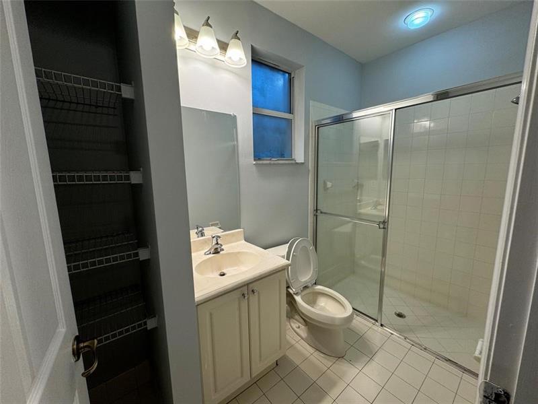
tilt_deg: -9.5
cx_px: 269
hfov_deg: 102.1
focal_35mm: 14
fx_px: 218
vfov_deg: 85.7
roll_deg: +1.3
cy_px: 202
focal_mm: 2.22
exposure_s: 1/120
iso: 100
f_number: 2.2
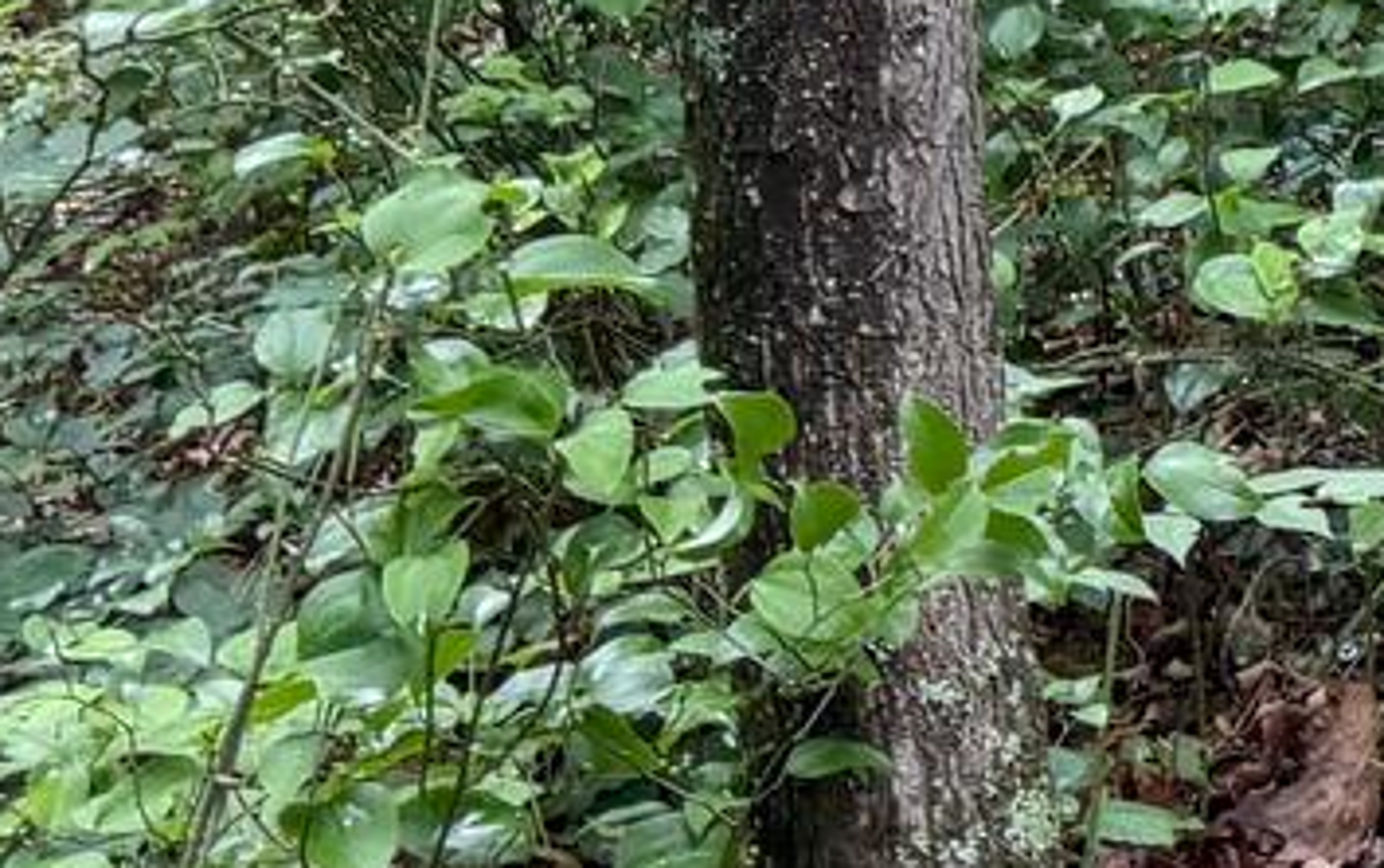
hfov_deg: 12.0
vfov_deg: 8.2
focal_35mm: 147
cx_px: 3112
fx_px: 5550
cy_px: -1239
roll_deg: +0.4
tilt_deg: +2.5
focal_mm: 6.76
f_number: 1.78
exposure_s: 1/132
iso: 125
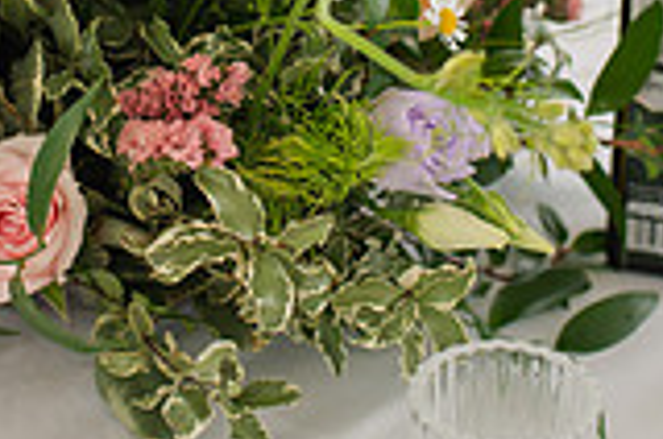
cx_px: 228
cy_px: -8
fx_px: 2334
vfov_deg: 10.6
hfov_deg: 16.1
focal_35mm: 127
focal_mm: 35
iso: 640
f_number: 3.2
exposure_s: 1/250
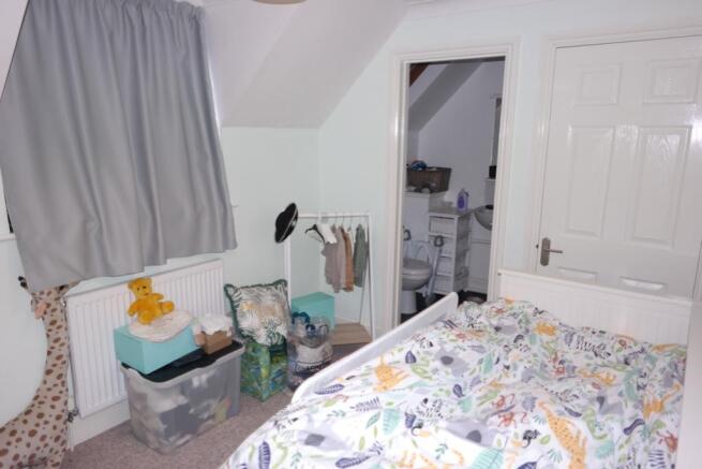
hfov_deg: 73.7
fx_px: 468
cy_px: 234
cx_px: 351
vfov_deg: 53.2
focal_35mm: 24
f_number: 2.4
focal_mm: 16
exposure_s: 1/30
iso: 400
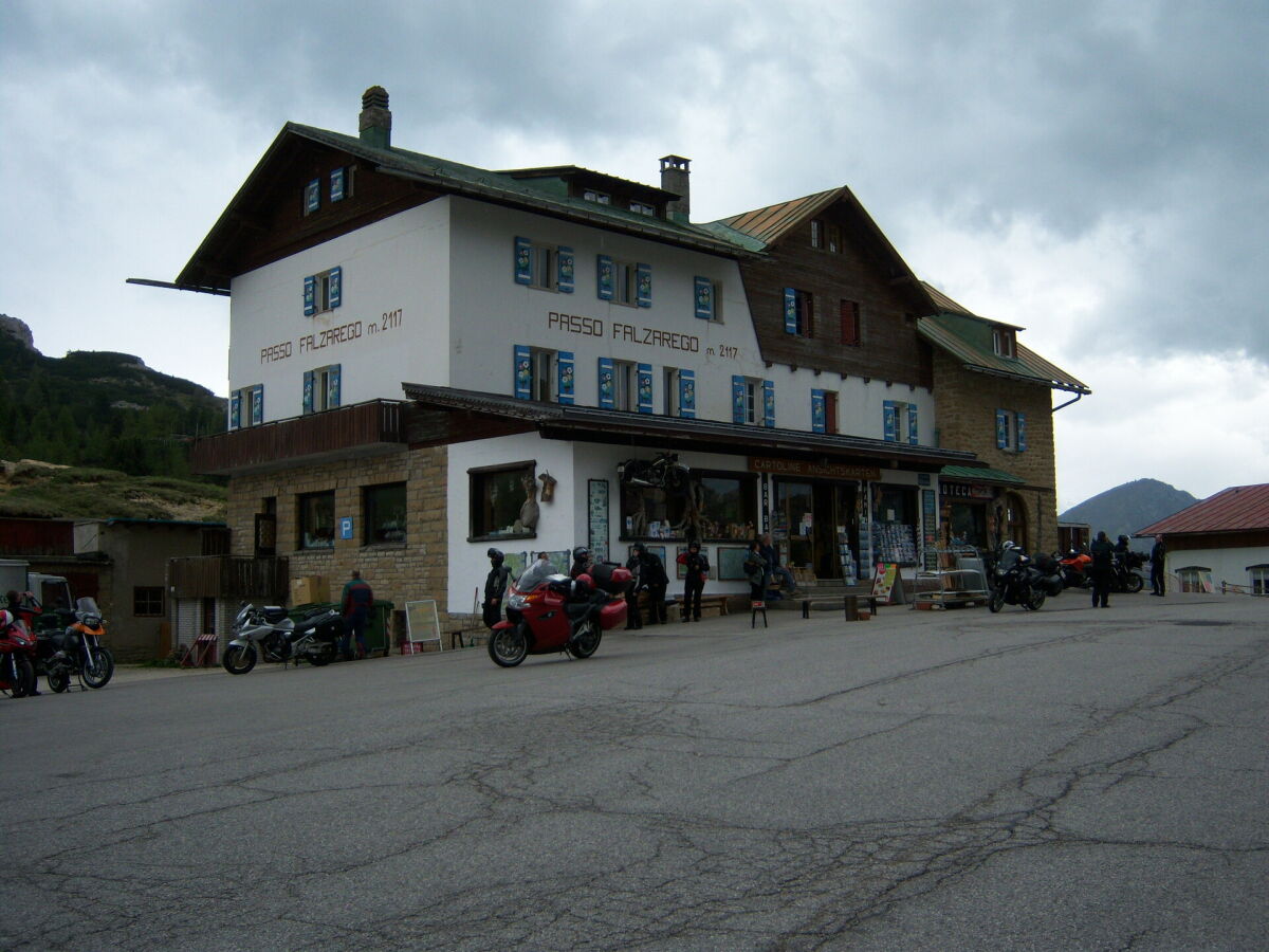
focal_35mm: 36
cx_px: 634
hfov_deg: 51.4
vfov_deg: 39.7
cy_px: 476
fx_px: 1320
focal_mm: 7.5
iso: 80
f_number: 2.8
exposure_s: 1/500
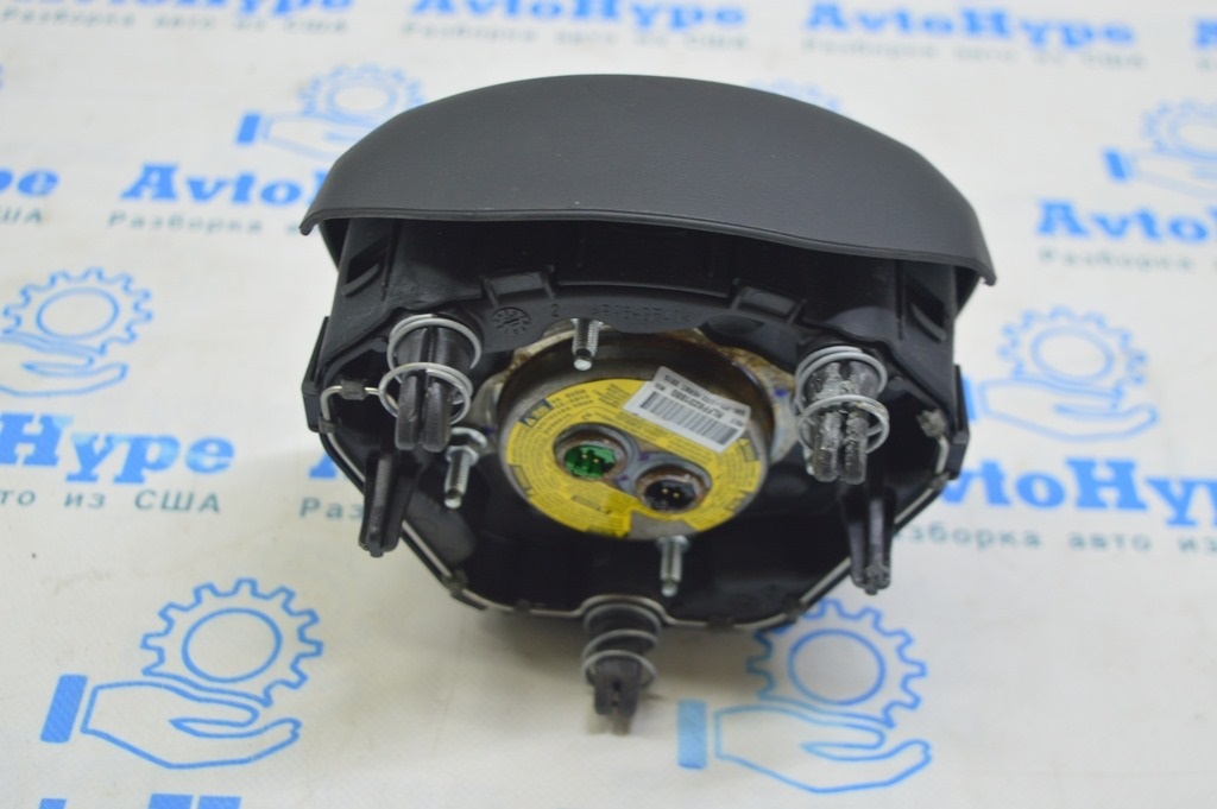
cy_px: 404
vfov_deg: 25.7
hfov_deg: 37.9
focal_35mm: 52
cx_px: 608
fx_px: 1773
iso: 400
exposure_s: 1/20
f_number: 5.6
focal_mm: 35
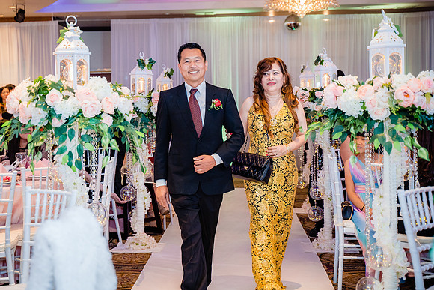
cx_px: 184
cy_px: 123
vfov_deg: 19.4
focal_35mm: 70
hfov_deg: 28.7
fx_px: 847
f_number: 3.5
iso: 1600
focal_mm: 61
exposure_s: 1/160
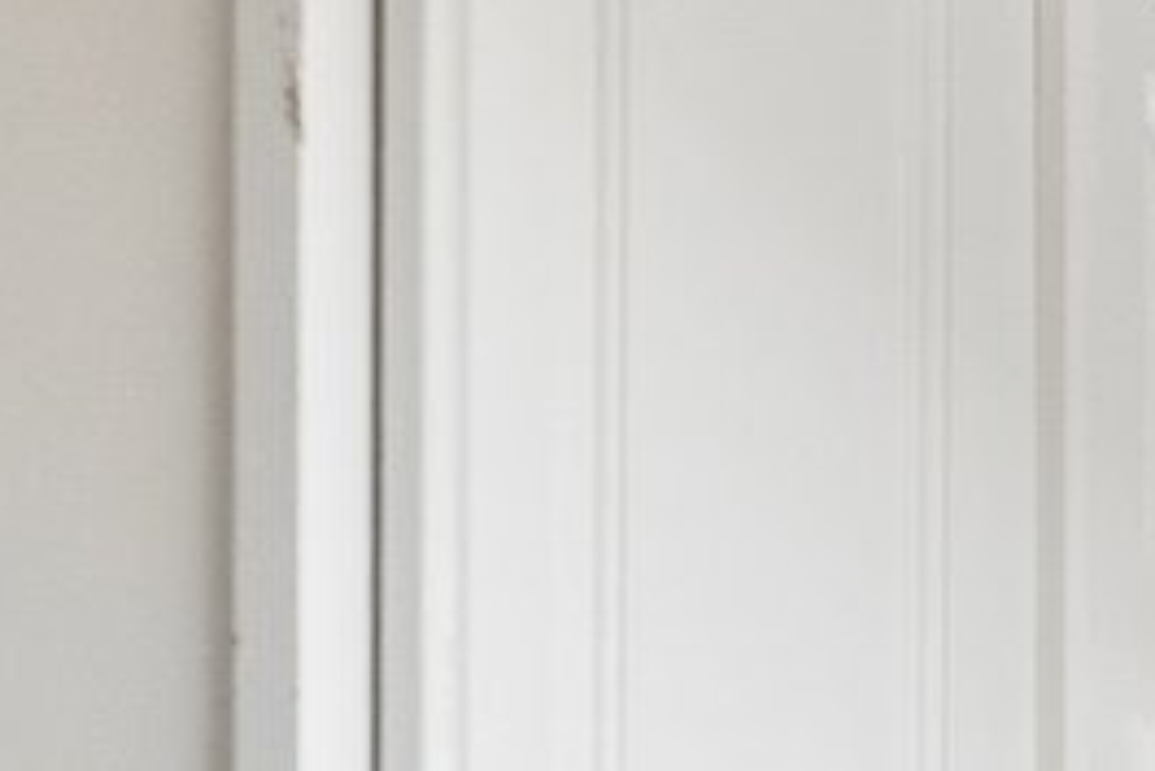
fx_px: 3467
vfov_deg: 10.4
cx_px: 3648
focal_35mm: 108
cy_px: 2049
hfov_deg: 10.7
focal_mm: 14
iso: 500
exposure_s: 1/100
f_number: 6.3
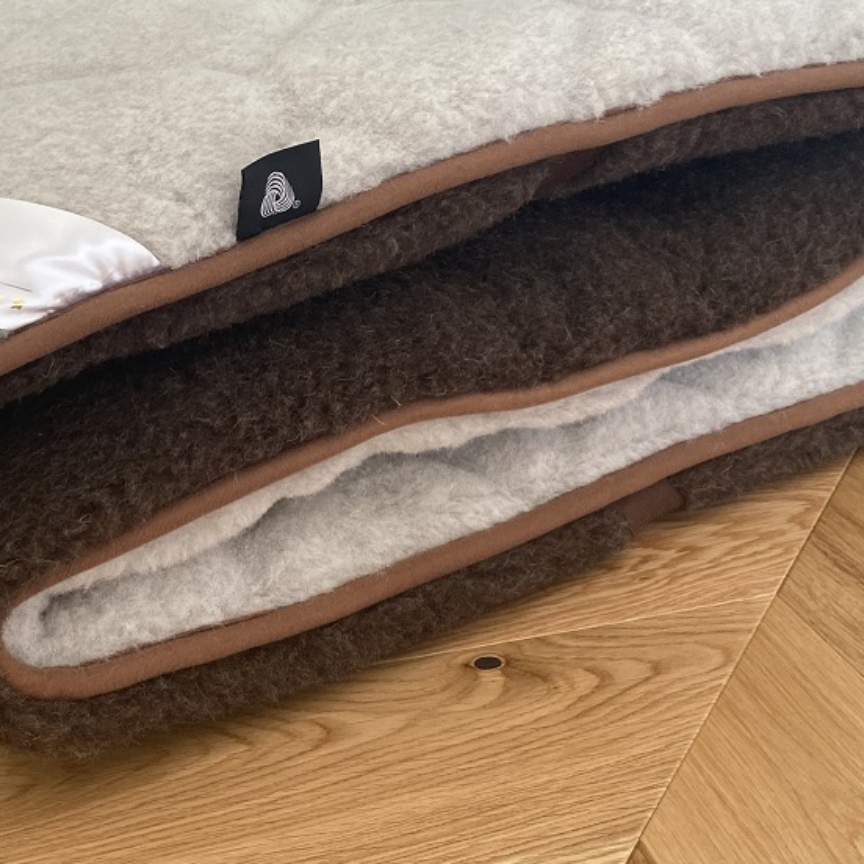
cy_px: 249
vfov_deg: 33.5
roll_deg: +6.2
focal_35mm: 50
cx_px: 189
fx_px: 1412
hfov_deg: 33.2
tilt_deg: -18.5
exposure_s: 1/121
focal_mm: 4.25
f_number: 1.8
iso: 100
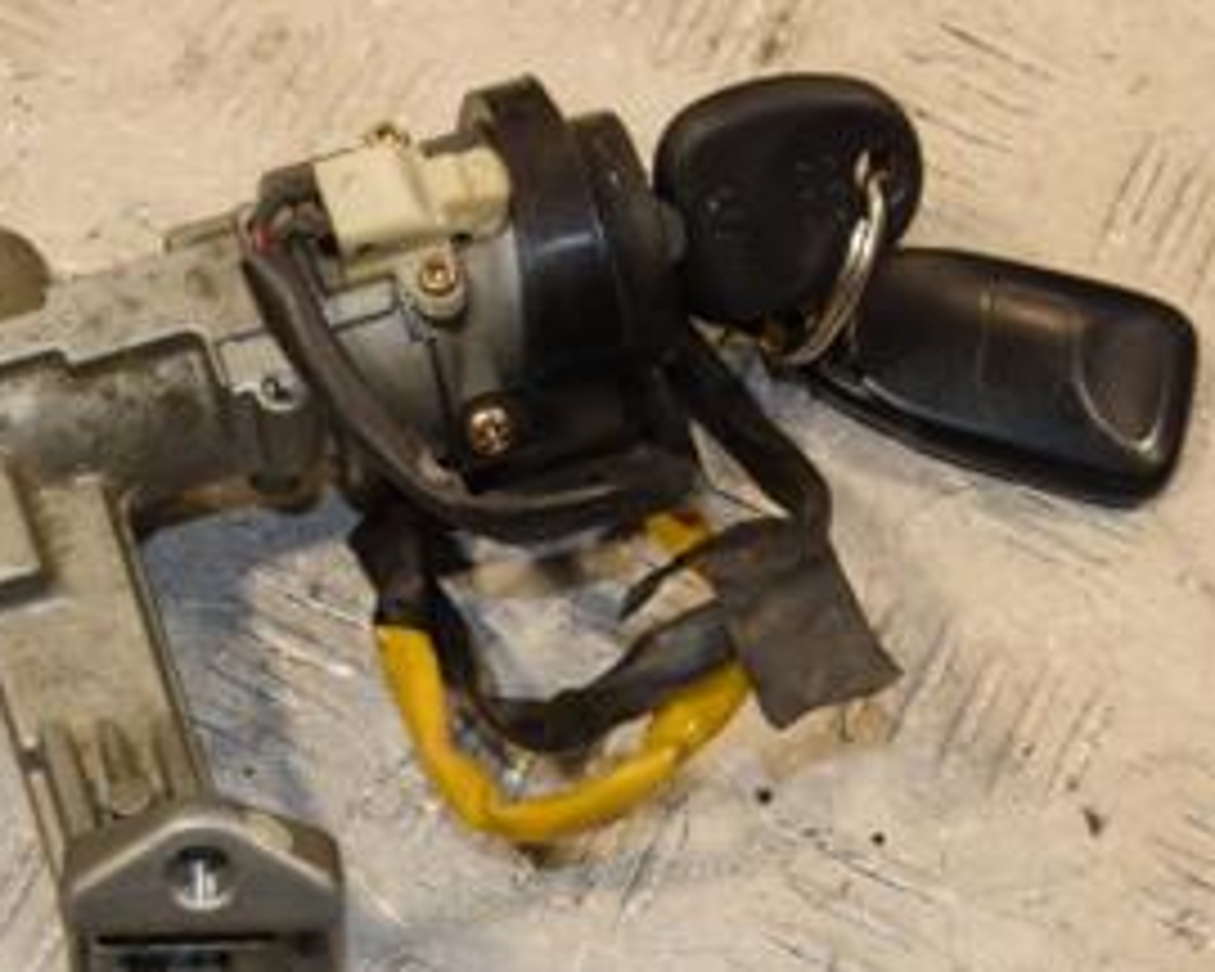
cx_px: 454
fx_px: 4279
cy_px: 814
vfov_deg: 12.9
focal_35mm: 119
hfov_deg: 16.1
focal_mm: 38
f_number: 9
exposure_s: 1/200
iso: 800
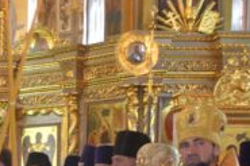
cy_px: 256
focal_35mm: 102
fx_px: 708
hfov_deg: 17.6
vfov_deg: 12.7
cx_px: -146
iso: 2500
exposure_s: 1/50
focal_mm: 18
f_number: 5.6
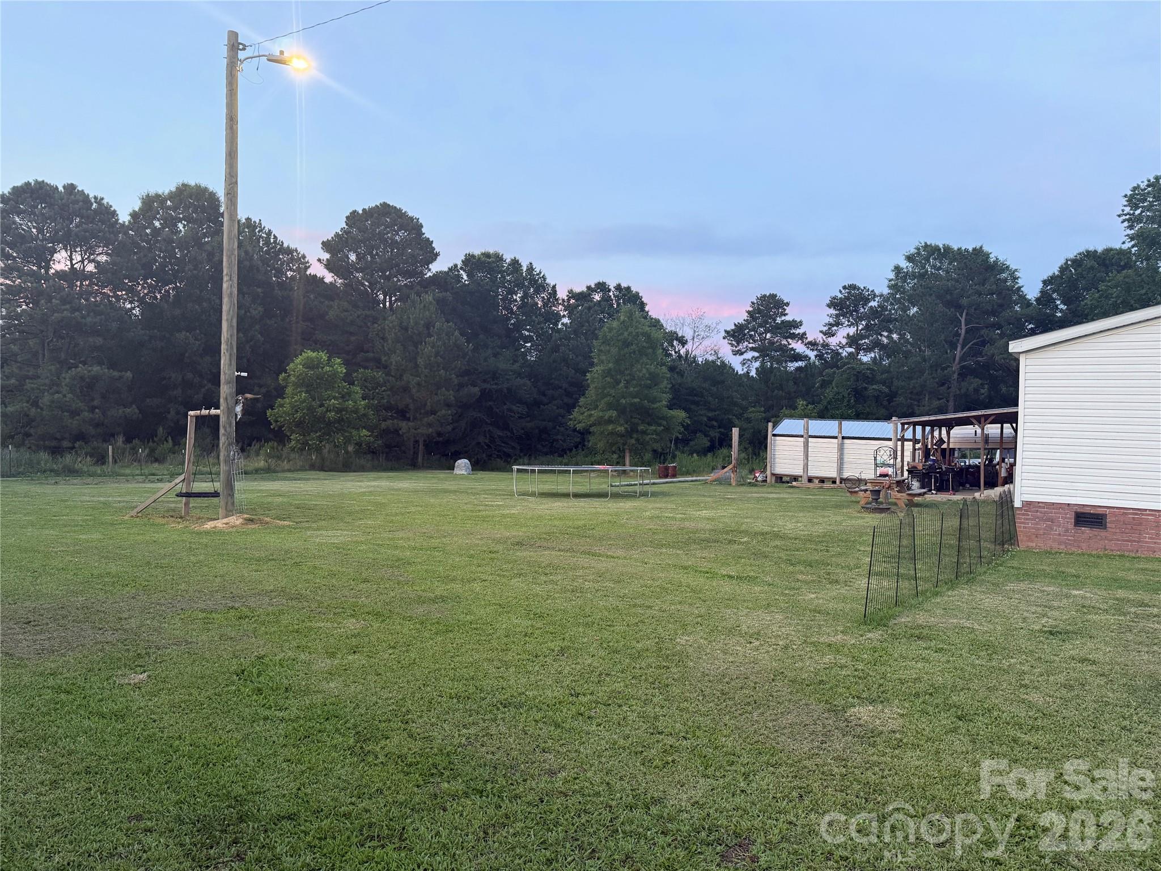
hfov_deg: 71.6
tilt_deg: -0.9
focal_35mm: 24
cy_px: 436
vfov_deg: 56.8
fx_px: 805
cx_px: 580
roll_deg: -1.7
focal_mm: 6.76
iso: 250
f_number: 1.78
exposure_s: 1/60
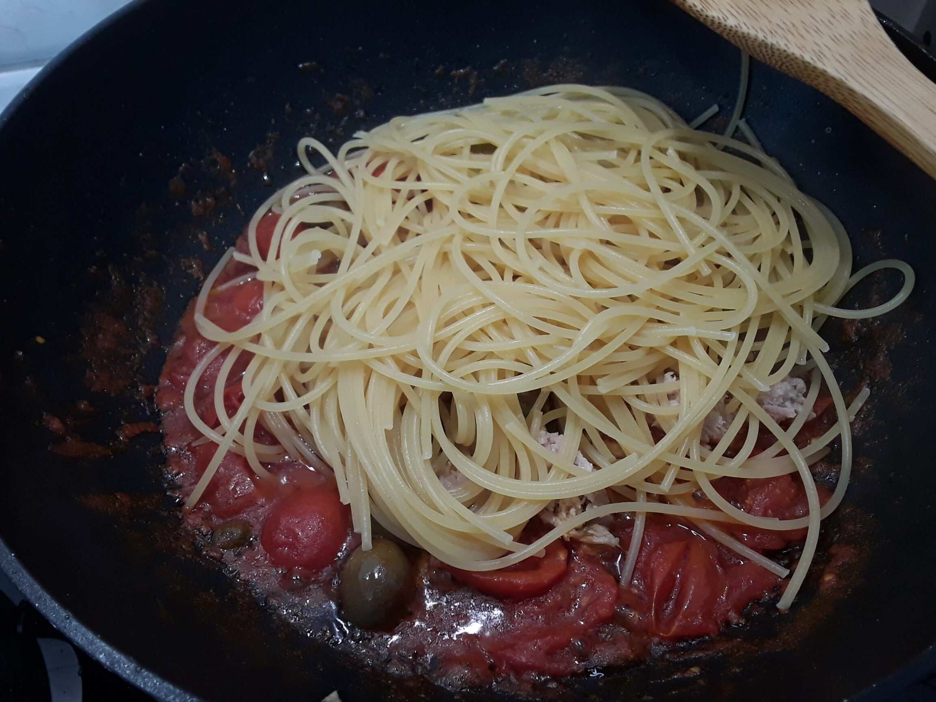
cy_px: 374
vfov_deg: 46.8
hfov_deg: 60.0
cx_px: 478
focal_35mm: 30
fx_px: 811
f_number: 1.9
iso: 64
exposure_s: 1/33
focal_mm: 2.91
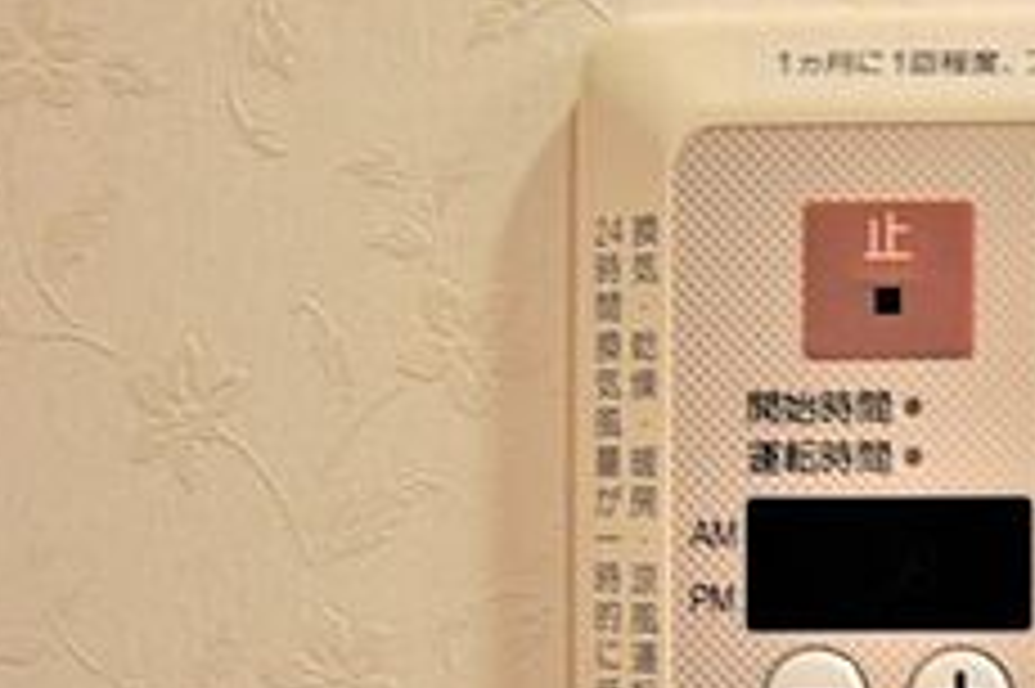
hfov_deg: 23.9
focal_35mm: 75
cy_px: 553
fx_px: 2155
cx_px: 1332
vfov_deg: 18.0
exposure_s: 1/30
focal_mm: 18
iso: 250
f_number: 4.5
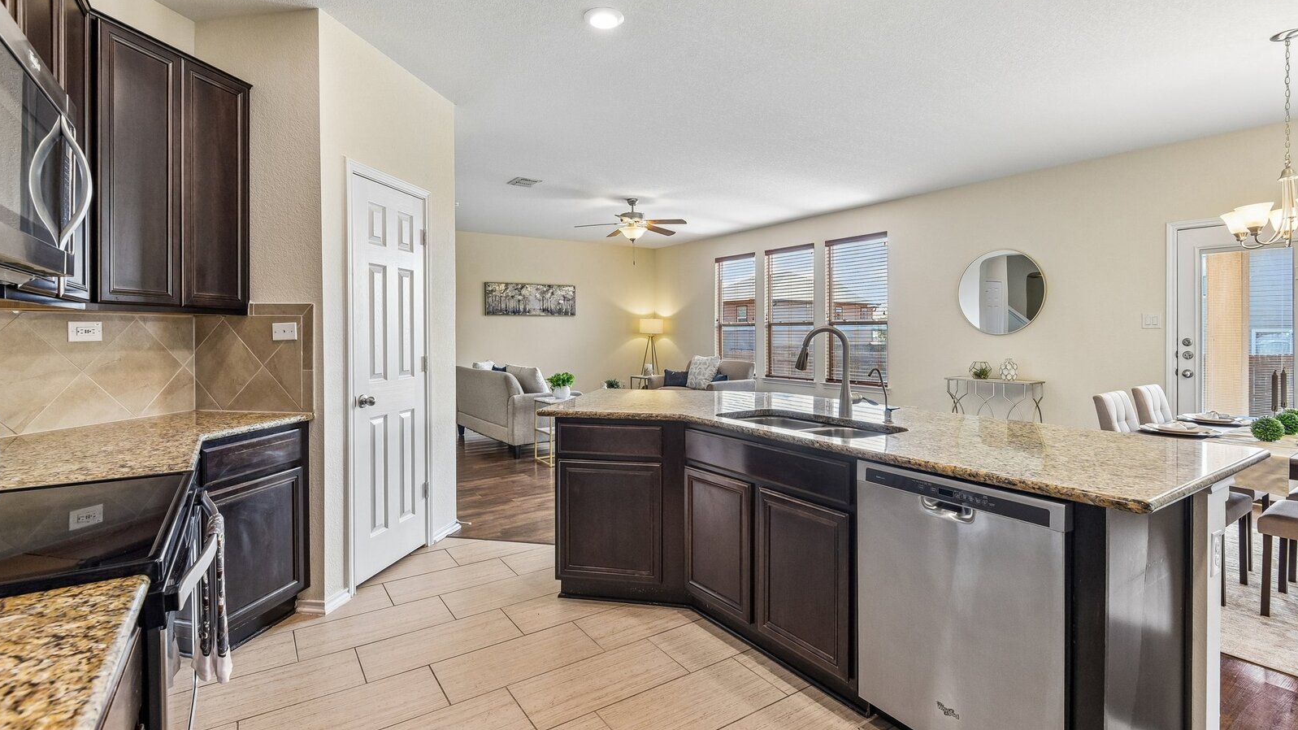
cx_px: 653
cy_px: 337
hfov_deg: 95.9
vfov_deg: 63.8
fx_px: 585
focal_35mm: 17
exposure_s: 1/15
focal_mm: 16
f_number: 8
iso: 1100
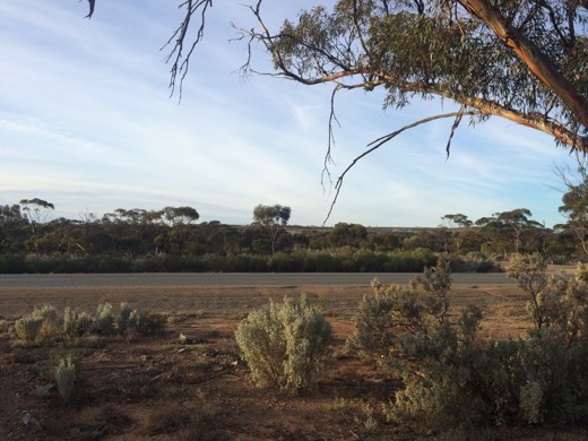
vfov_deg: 48.2
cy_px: 220
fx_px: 493
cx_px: 294
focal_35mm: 29
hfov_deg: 61.7
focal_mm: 4.15
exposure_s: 1/977
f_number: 2.2
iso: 32
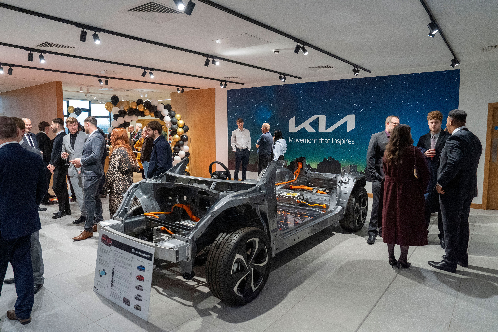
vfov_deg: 53.1
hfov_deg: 73.7
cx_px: 249
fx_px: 332
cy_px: 166
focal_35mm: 24
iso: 6400
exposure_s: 1/320
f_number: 5
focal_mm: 24
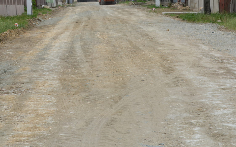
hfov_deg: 13.7
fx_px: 984
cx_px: 74
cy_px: 26
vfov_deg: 8.6
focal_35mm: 153
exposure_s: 1/250
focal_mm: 55
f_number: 8
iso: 200
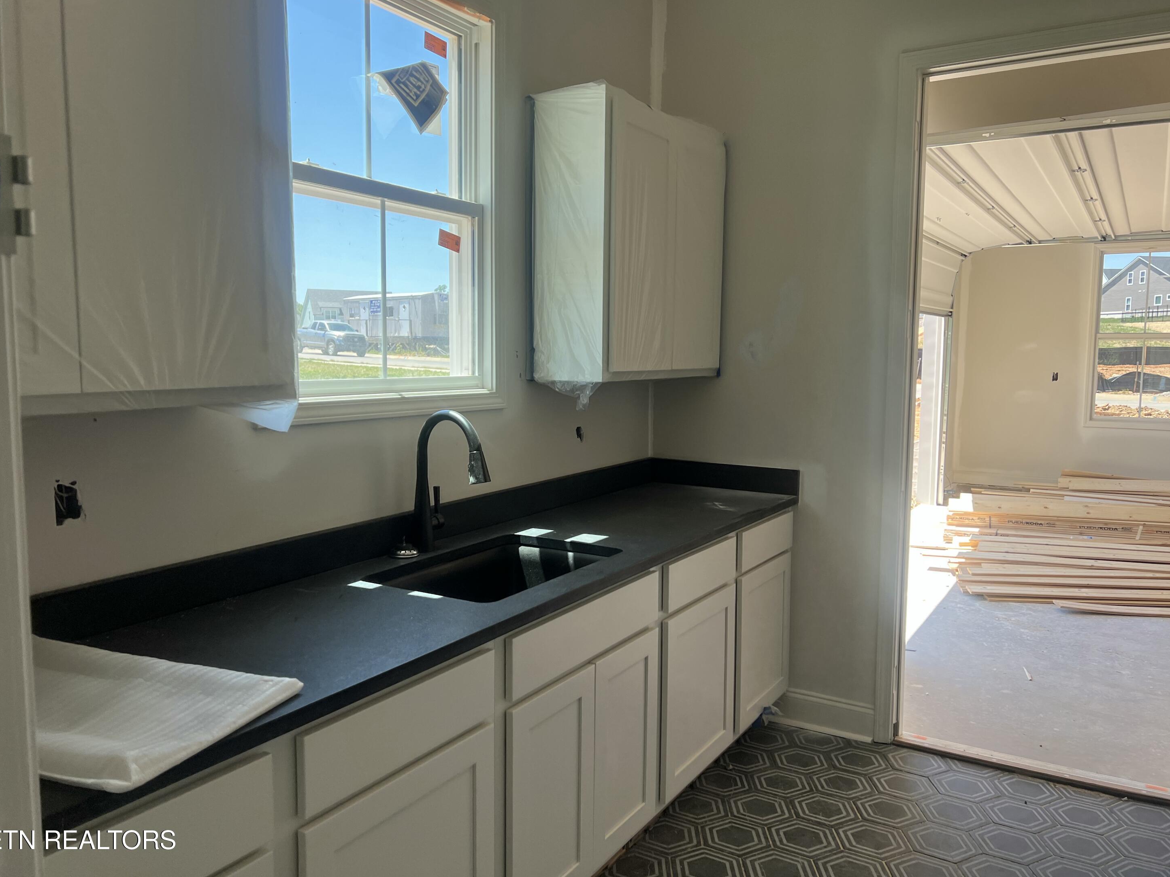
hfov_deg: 65.3
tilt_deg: -7.2
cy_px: 427
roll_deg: -0.4
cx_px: 591
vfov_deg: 51.4
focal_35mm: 27
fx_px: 913
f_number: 1.5
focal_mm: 5.7
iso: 50
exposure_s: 1/502
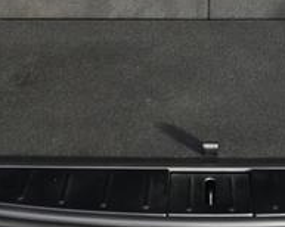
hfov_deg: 23.4
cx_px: 210
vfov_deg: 17.9
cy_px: -55
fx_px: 683
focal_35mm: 81
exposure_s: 1/160
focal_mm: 26
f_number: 2.8
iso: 6400
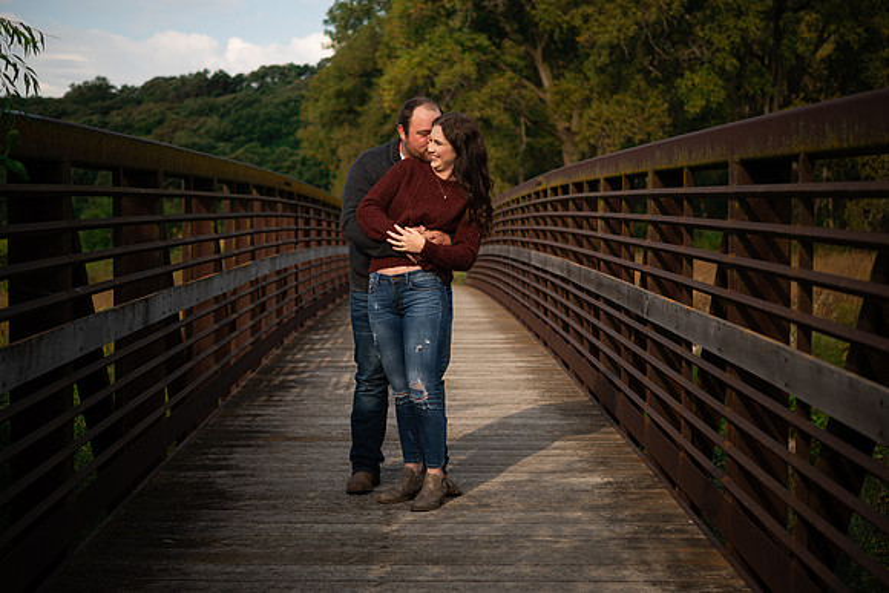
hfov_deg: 32.8
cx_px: 444
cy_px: 296
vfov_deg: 22.2
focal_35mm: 61
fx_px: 1511
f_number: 2.8
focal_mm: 60
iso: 100
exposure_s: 1/500
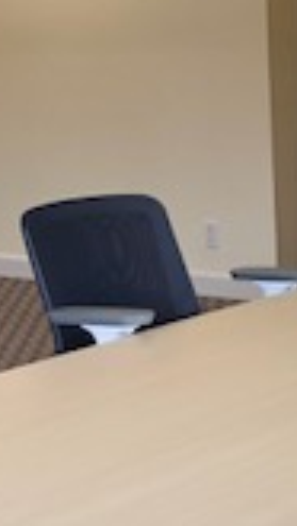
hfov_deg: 10.2
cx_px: 310
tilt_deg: -4.5
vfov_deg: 18.0
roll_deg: +1.6
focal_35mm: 118
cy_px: 131
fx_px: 1650
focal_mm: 3.99
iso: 50
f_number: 1.8
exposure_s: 1/120
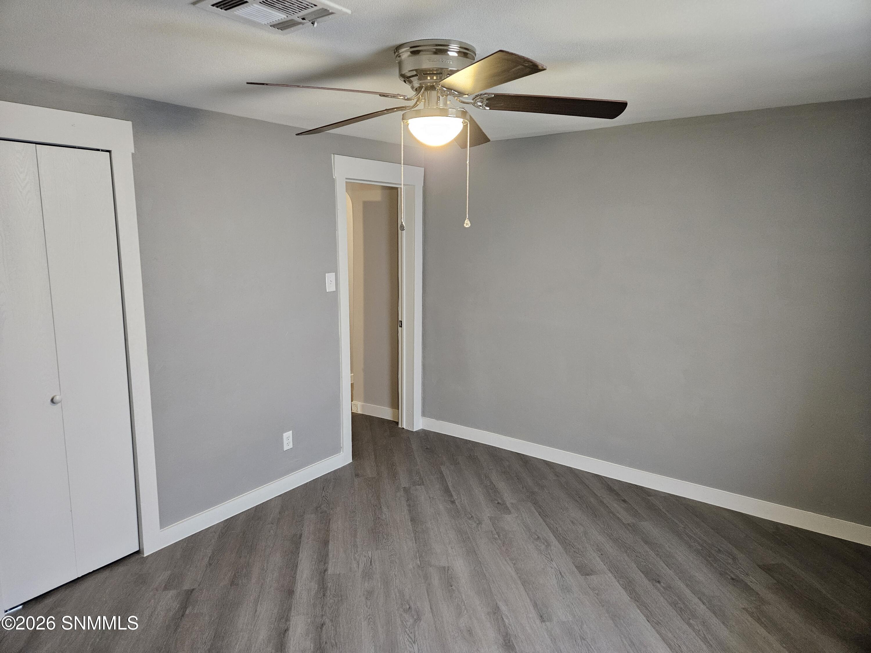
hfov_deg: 73.9
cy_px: 326
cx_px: 436
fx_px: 579
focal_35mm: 23
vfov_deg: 58.9
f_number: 1.8
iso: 640
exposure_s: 1/60
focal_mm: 5.4
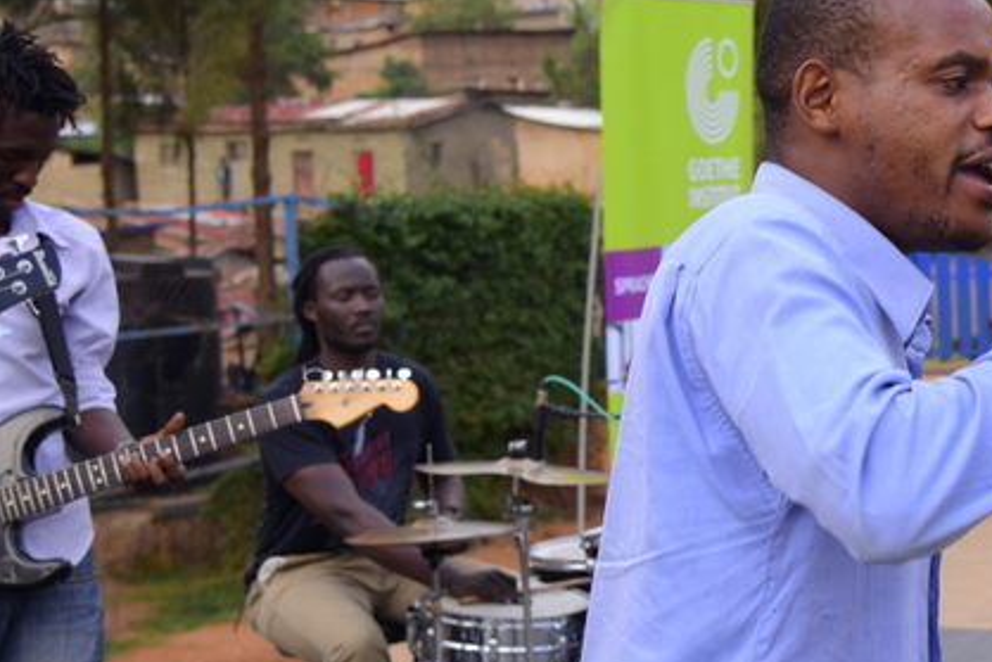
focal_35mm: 91
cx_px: 918
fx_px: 2508
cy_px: 293
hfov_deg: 21.8
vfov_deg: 15.0
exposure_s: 1/200
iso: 320
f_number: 4.5
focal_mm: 38
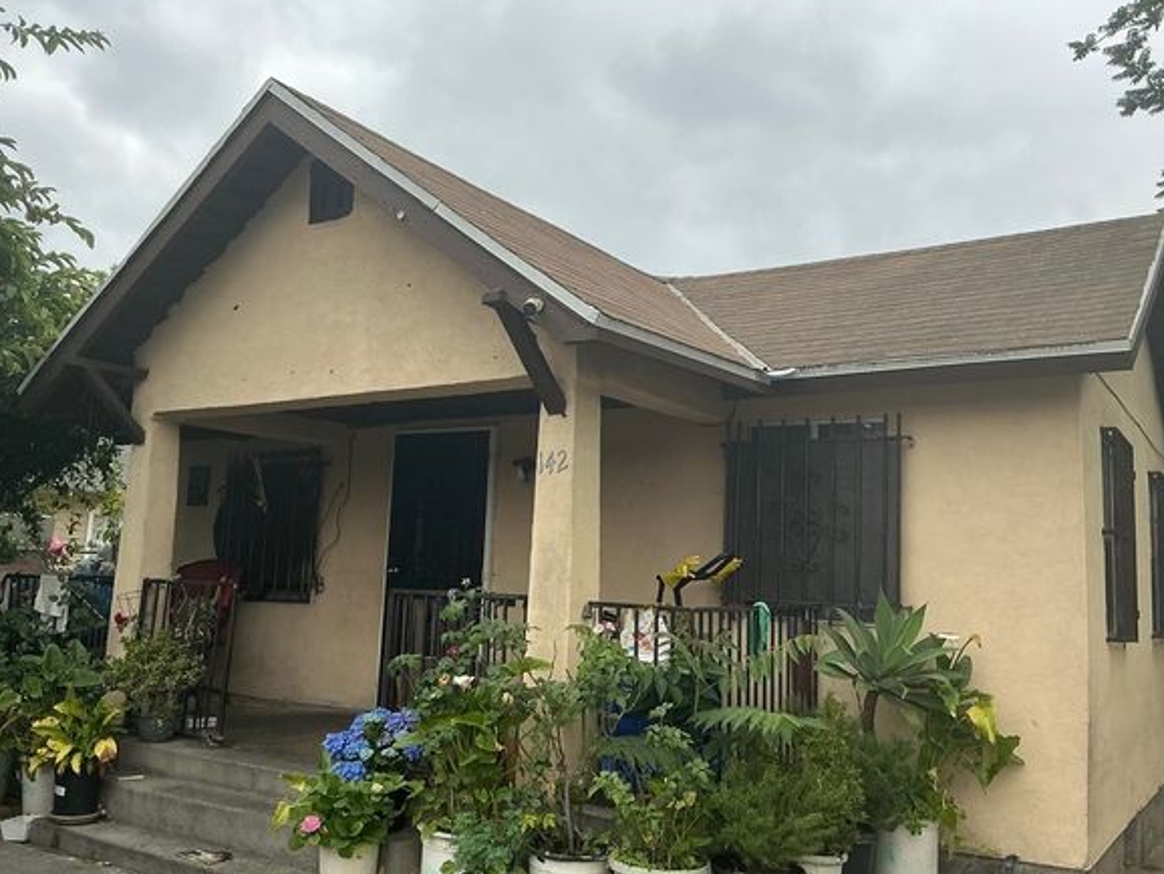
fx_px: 1043
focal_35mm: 31
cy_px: 427
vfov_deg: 45.5
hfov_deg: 58.3
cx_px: 588
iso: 25
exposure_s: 1/1786
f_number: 1.8
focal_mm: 3
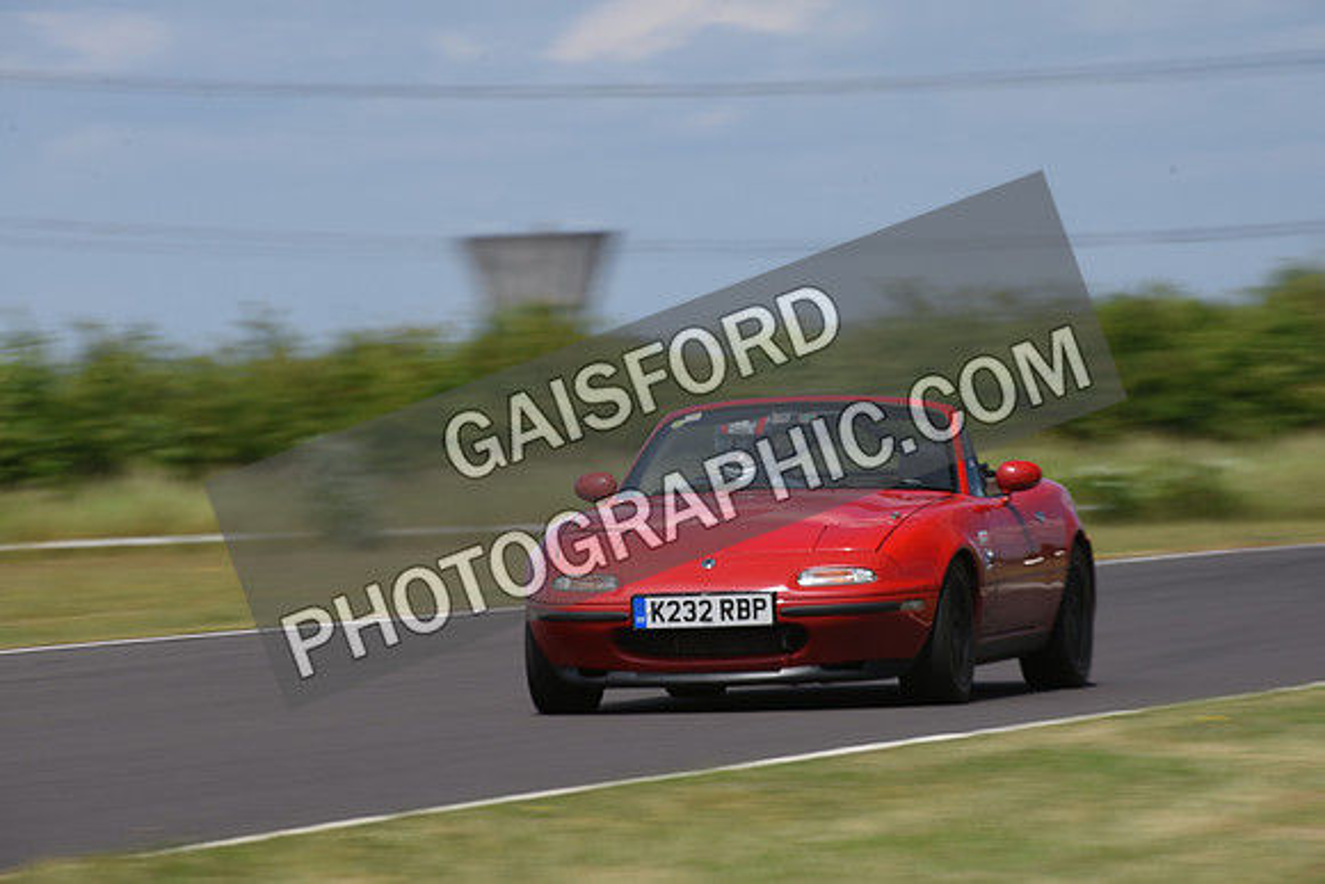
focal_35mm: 400
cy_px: 442
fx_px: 14725
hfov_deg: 5.2
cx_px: 662
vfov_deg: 3.4
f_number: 11
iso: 100
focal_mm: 400
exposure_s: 1/60
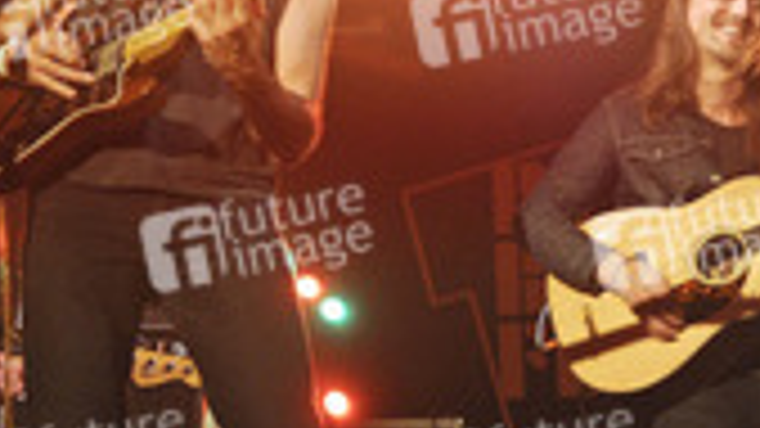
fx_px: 1632
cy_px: 126
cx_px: 135
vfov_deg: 14.9
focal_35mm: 81
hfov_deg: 25.7
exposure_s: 1/320
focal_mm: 29
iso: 2500
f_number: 2.8
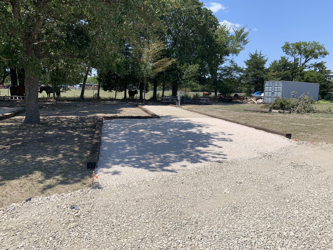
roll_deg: -1.7
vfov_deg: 53.1
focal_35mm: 26
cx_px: 166
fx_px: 250
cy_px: 125
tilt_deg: -6.5
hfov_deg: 67.3
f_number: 1.8
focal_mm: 4.25
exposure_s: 1/2755
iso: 25
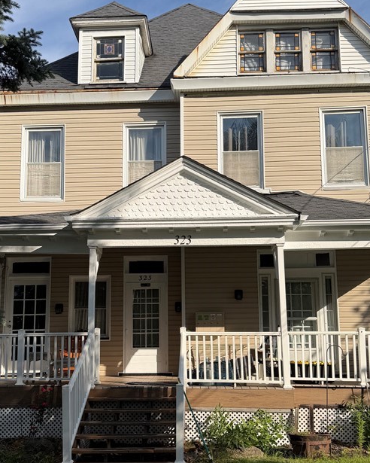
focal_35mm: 39
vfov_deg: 46.6
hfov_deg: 38.2
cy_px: 272
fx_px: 534
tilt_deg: +9.9
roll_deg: +1.5
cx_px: 174
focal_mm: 6.76
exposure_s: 1/4975
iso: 80
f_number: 1.78
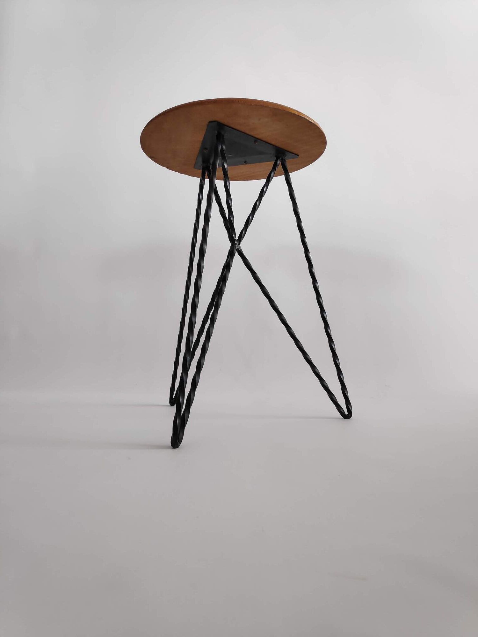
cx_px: 239
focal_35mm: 20
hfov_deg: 66.0
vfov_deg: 81.7
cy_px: 318
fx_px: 368
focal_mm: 3.94
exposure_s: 1/100
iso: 241
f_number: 1.9
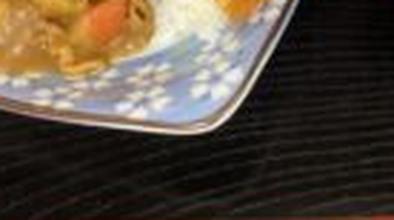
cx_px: 313
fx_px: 959
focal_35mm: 92
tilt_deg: -55.4
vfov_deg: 12.2
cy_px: -144
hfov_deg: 22.9
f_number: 2.4
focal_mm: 3.3
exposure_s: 1/40
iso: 320
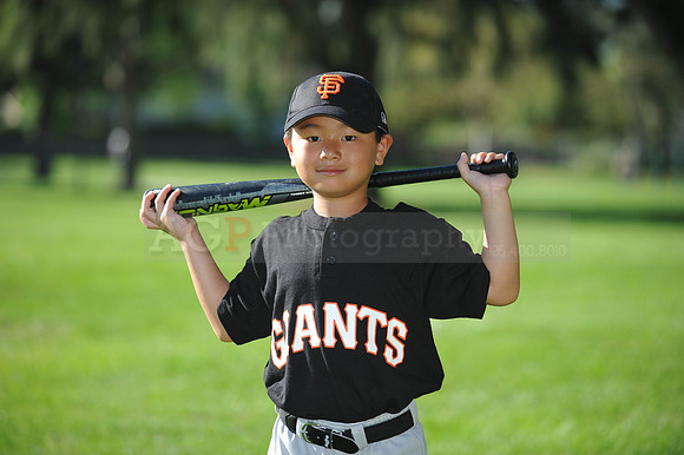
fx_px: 2943
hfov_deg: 13.3
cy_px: 228
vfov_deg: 8.8
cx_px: 342
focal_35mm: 155
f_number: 4
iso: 200
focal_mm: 155
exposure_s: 1/800
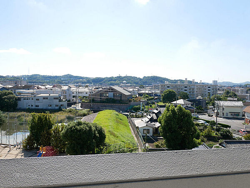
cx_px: 125
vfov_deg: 46.8
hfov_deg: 60.0
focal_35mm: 30
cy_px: 94
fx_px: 217
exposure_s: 1/320
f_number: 7.1
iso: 200
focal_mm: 15
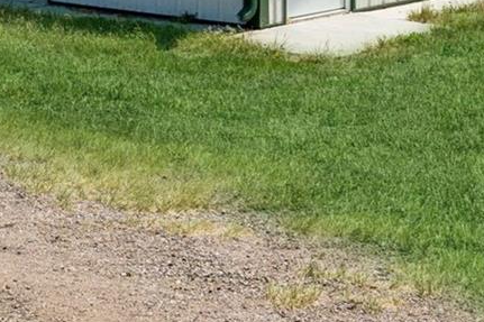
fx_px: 1747
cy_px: -224
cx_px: 118
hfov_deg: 15.7
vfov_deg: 10.1
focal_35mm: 130
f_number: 9
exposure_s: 1/1600
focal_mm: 35
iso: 400
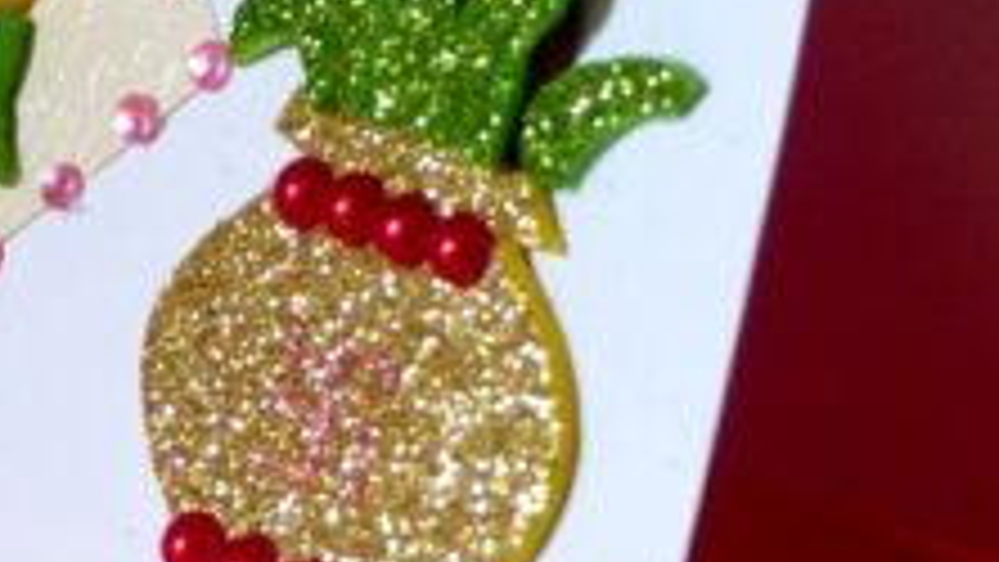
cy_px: -310
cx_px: 86
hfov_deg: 9.0
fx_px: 6333
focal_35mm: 239
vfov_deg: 5.0
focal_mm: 14.5
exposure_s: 1/60
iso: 200
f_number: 2.8
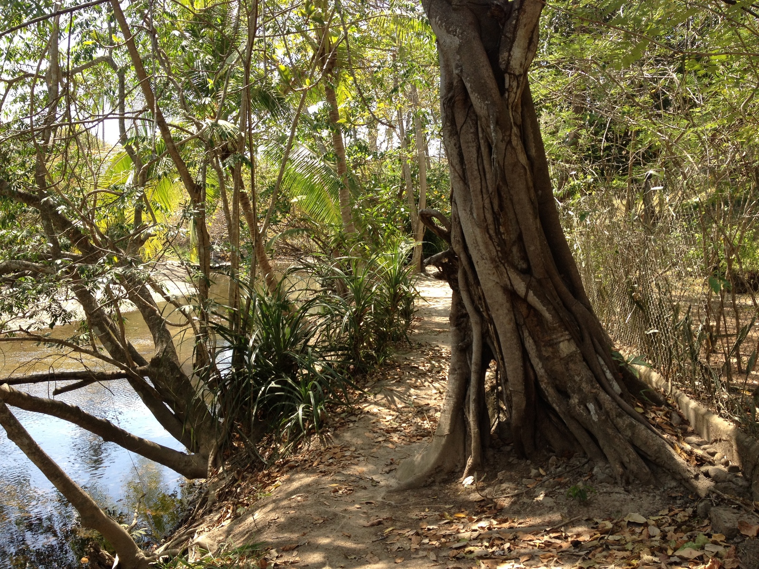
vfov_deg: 40.7
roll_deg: -1.6
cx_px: 380
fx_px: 767
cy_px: 284
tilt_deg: -5.3
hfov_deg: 52.6
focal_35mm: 35
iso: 50
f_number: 2.4
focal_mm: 4.28
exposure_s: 1/325
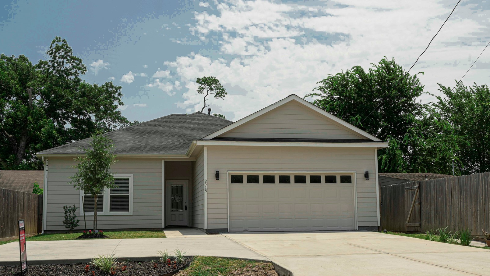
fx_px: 533
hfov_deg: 49.4
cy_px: 158
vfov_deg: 29.0
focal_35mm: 41
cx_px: 249
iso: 100
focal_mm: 29
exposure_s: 1/100
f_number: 14
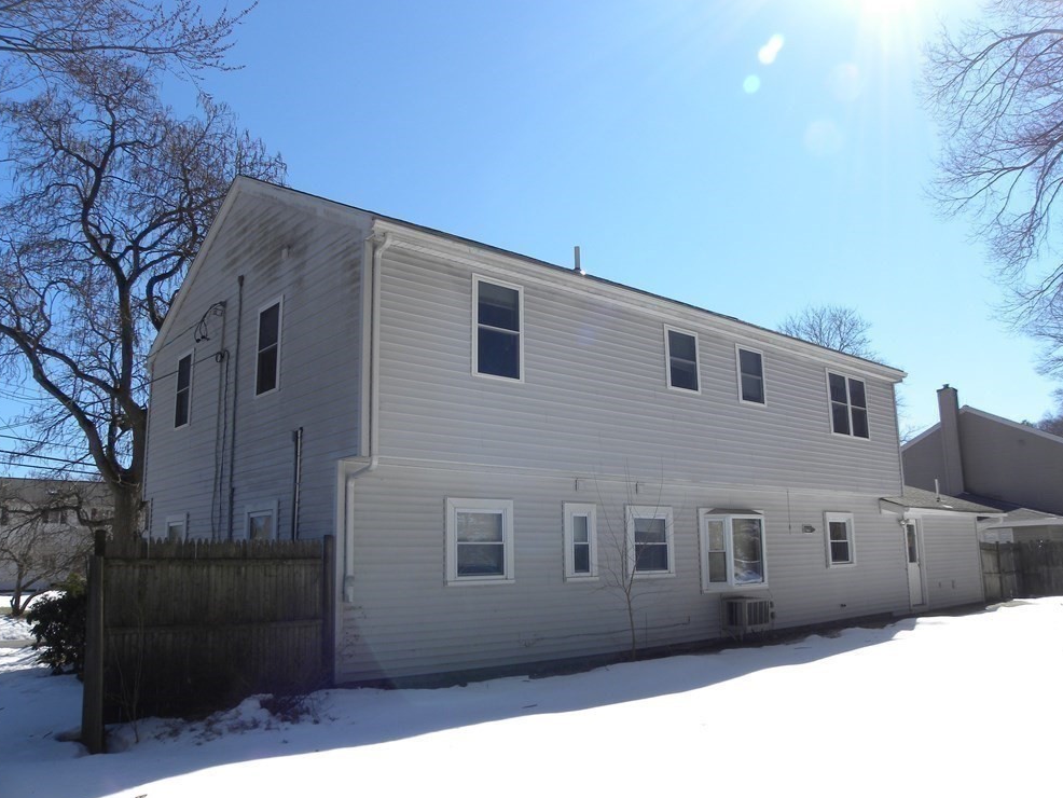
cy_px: 397
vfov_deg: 51.4
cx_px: 536
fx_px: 829
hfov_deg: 65.3
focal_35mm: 27
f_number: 5.6
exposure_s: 1/344
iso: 64
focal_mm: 4.6
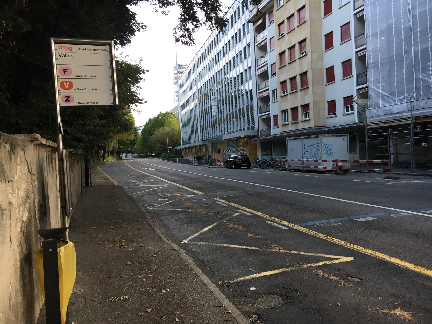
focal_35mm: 29
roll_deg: +2.1
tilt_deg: -0.6
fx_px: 362
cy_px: 162
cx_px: 216
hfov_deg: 61.7
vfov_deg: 48.2
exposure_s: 1/33
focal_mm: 4.15
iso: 32
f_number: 2.2
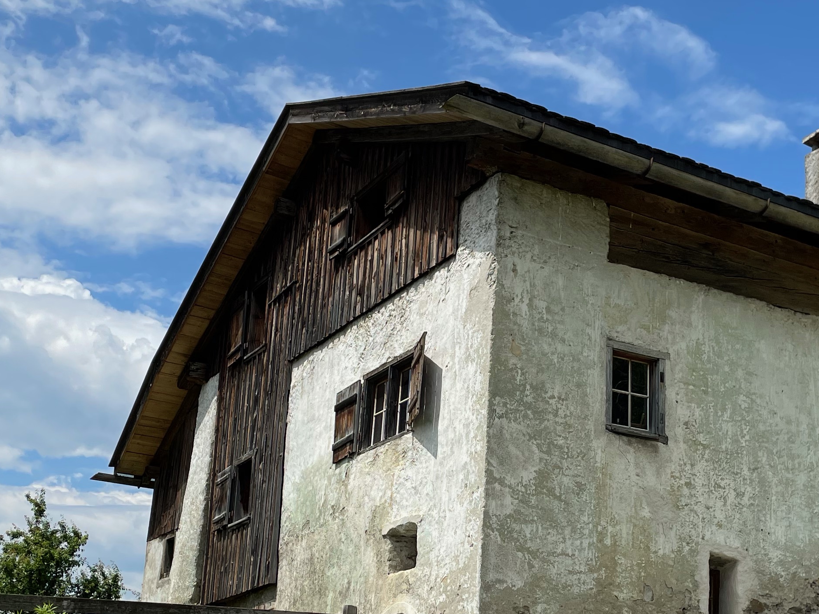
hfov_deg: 34.1
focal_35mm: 56
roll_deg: -2.1
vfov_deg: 25.8
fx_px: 1325
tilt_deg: +14.9
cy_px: 444
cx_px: 531
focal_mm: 4.2
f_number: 1.6
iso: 32
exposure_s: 1/4464
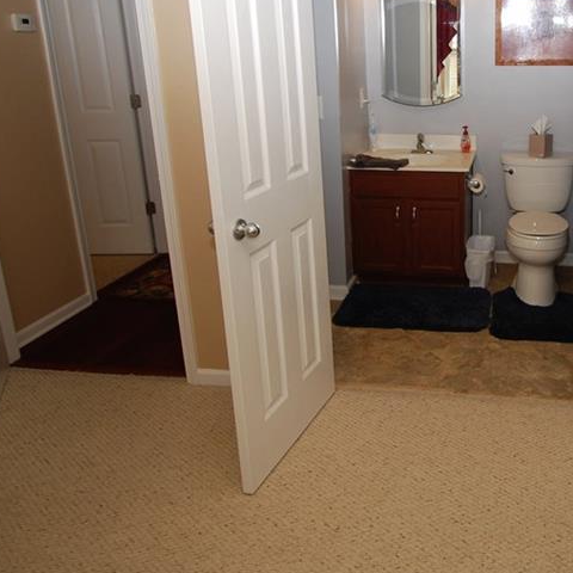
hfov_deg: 50.8
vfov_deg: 53.4
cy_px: 207
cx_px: 460
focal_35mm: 30
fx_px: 560
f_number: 4
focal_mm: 11
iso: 200
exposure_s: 1/60
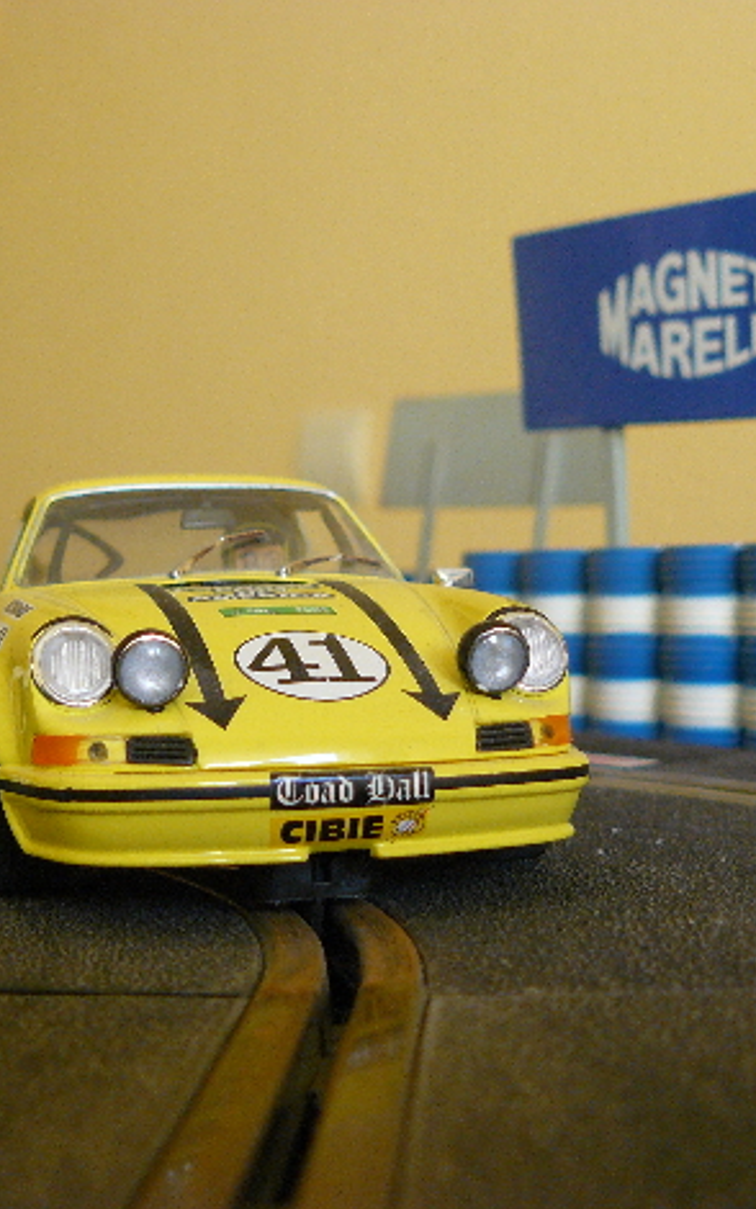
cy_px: 594
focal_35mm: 52
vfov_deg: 38.9
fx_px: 1713
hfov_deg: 24.9
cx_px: 332
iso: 200
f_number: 2.8
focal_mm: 6
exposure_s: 1/13
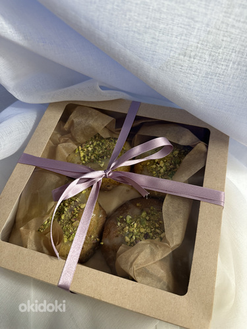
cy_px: 164
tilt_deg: -60.8
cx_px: 124
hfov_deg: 56.8
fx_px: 228
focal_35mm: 24
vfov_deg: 71.6
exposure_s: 1/100
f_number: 1.78
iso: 80
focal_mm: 6.86
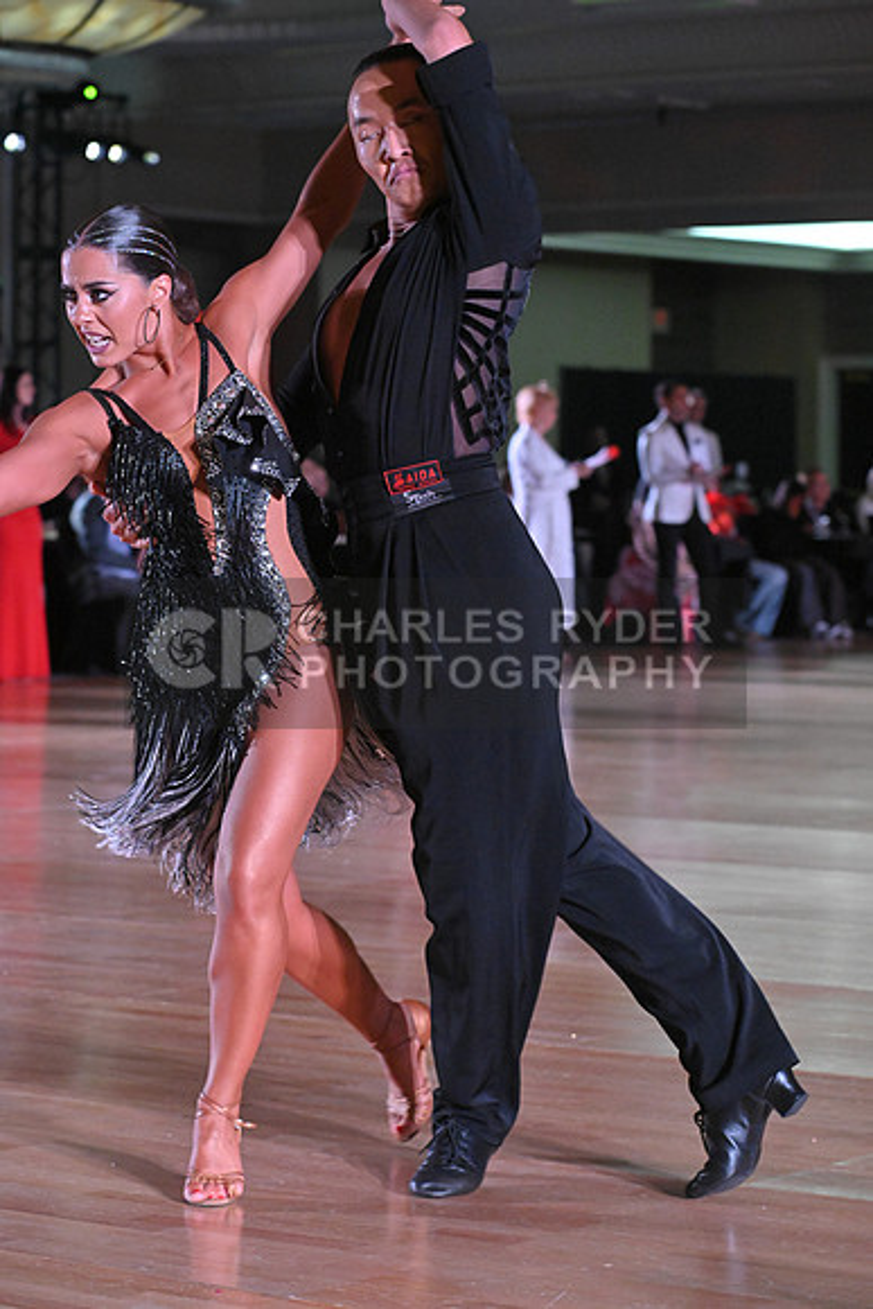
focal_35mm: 105
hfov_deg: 13.0
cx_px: 436
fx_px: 3817
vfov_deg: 19.5
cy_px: 654
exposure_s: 1/400
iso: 6400
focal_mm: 105
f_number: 6.3
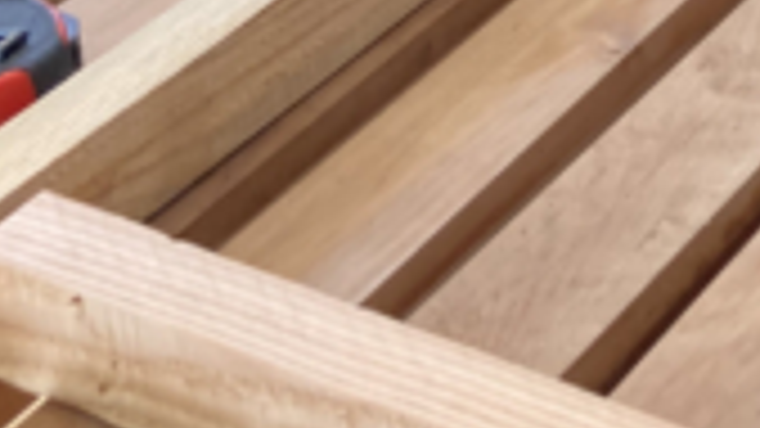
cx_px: 1140
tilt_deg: -14.9
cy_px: -800
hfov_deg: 15.6
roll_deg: -1.4
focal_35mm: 127
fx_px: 2559
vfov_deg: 8.3
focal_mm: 3.99
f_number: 1.8
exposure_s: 1/121
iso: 25
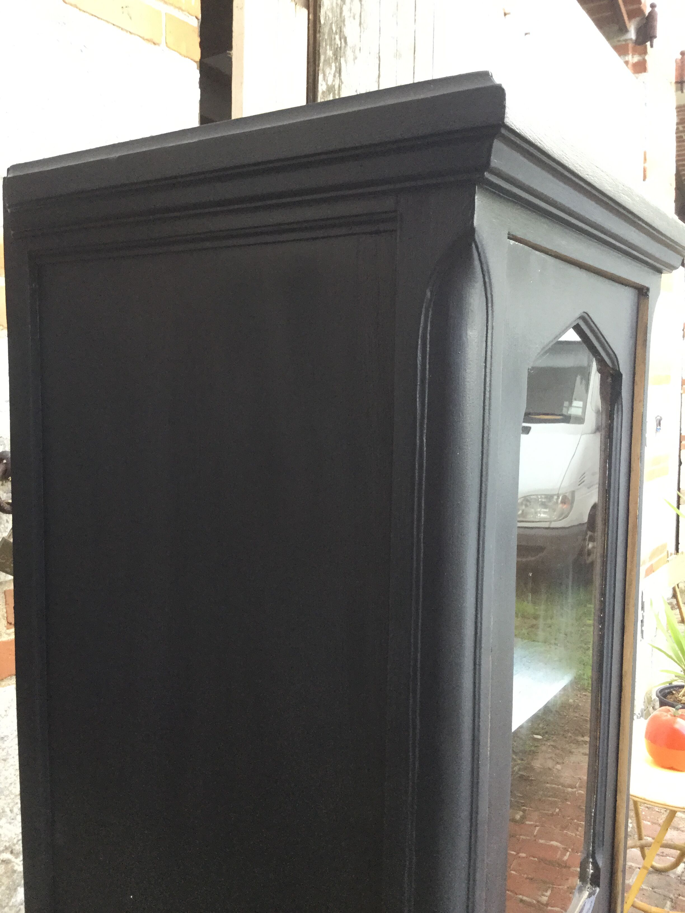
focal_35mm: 31
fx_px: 818
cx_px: 342
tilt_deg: -5.1
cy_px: 456
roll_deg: -0.8
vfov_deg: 58.4
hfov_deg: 45.4
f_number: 2.4
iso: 50
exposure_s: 1/33
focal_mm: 3.3
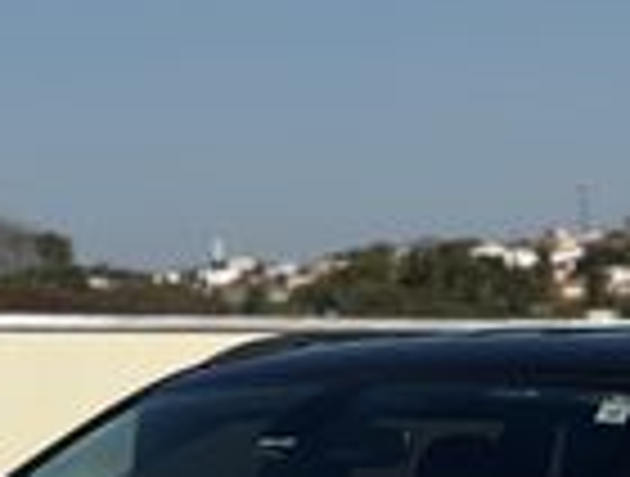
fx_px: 2940
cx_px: 338
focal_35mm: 161
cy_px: 760
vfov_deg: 9.0
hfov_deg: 12.2
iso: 64
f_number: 1.78
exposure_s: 1/11364
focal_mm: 6.76
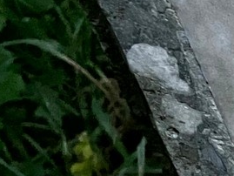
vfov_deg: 10.6
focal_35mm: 139
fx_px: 940
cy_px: 145
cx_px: 593
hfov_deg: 11.3
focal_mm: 4.2
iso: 500
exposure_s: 1/54
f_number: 1.6
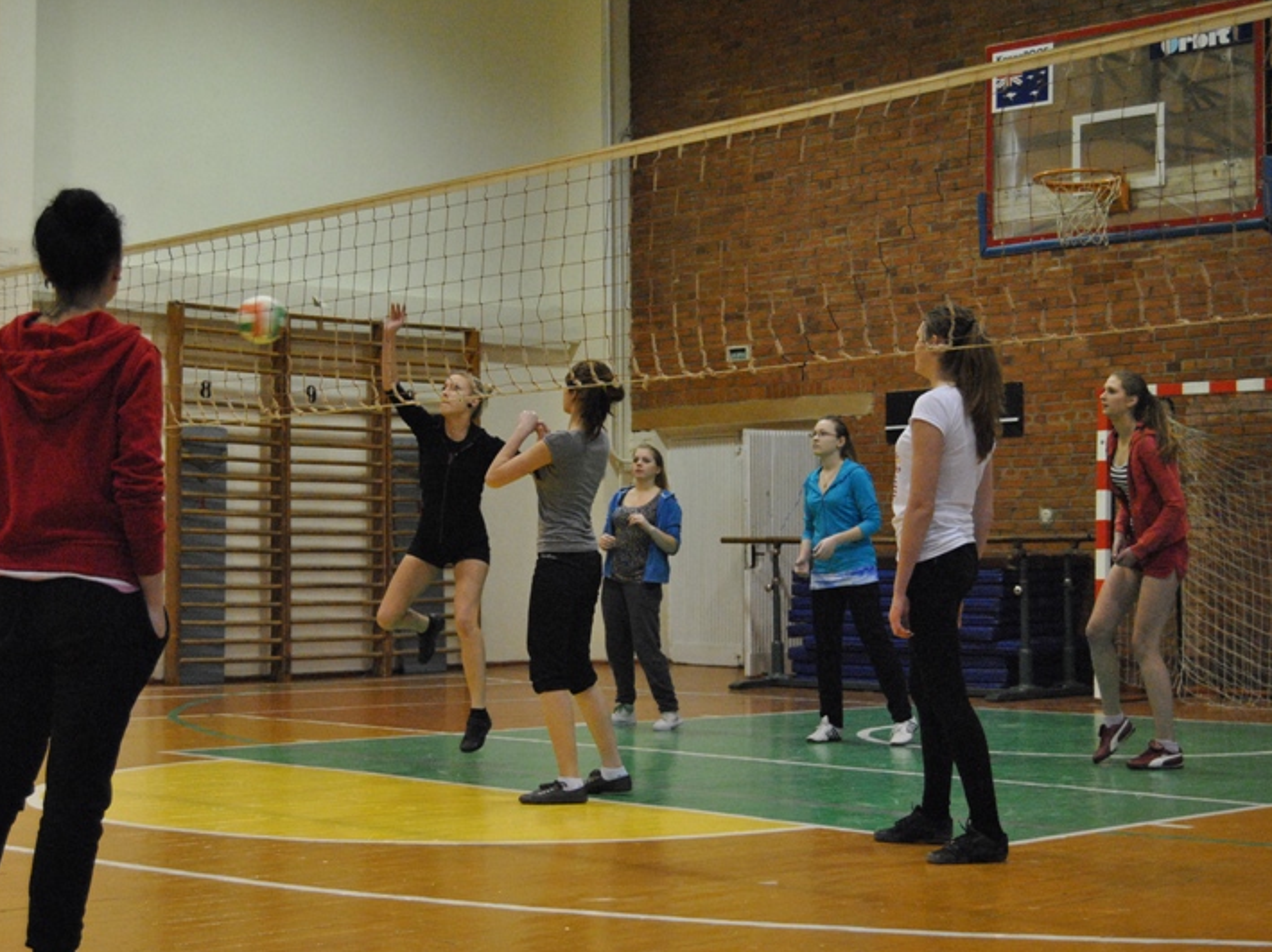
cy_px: 478
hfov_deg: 31.2
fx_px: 2277
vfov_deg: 23.6
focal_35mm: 62
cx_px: 567
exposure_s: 1/200
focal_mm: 38
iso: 1600
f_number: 4.8
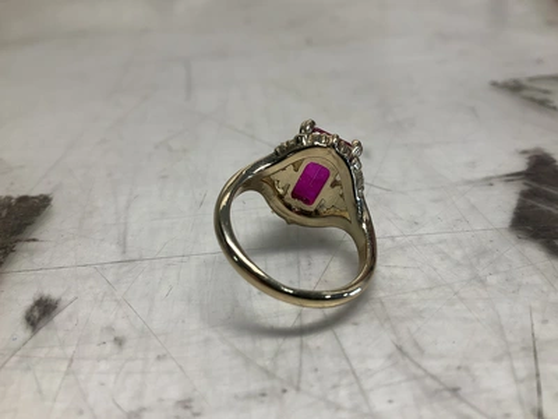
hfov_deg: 61.7
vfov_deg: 48.2
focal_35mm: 29
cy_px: 210
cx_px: 279
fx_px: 467
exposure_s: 1/120
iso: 40
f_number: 1.8
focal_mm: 3
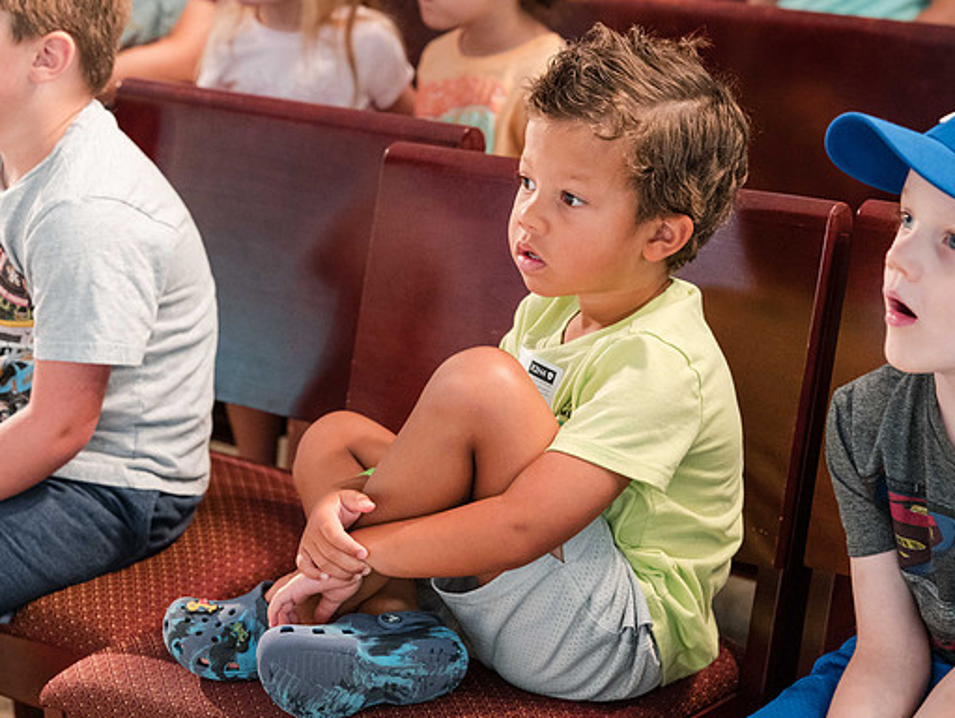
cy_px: 359
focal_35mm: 100
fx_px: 2761
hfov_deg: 19.6
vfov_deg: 14.8
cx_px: 484
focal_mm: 85
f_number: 5
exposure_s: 1/100
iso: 6400
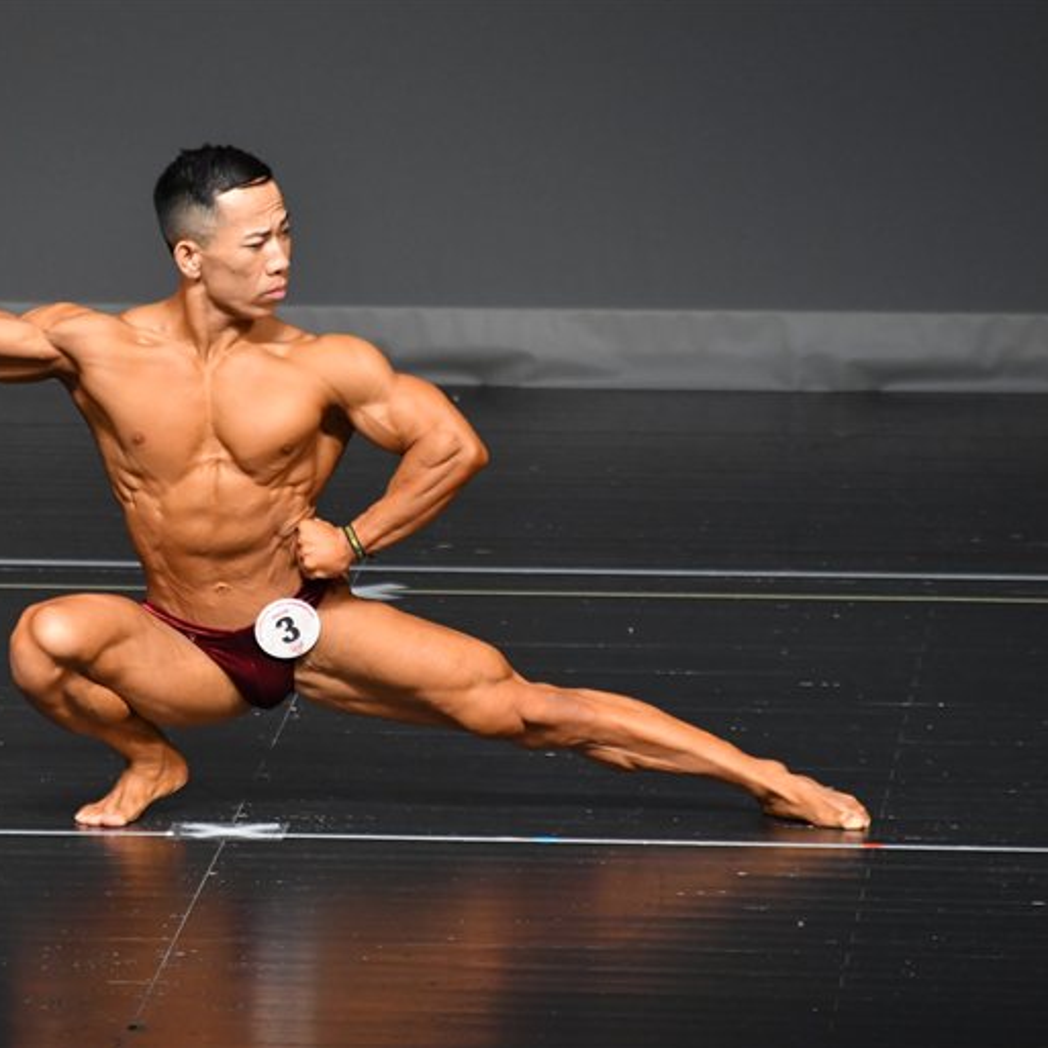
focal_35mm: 577
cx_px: 324
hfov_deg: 3.0
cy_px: 525
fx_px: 19764
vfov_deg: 3.0
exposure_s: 1/400
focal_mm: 300
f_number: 5.6
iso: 2500
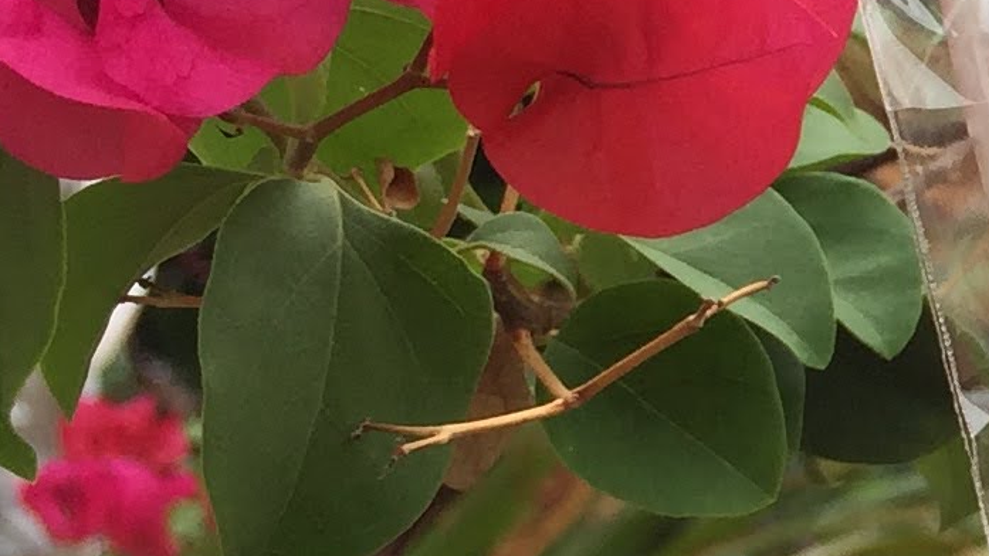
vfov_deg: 8.2
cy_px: 399
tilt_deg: -1.0
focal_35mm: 148
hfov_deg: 13.2
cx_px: 1759
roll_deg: -0.8
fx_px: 3881
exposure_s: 1/434
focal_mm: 4.15
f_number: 2.2
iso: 32
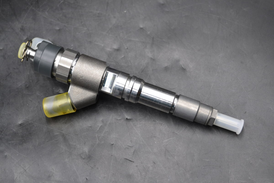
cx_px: 137
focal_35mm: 54
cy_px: 92
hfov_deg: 36.9
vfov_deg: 25.1
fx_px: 411
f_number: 5
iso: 400
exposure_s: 1/50
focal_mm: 36
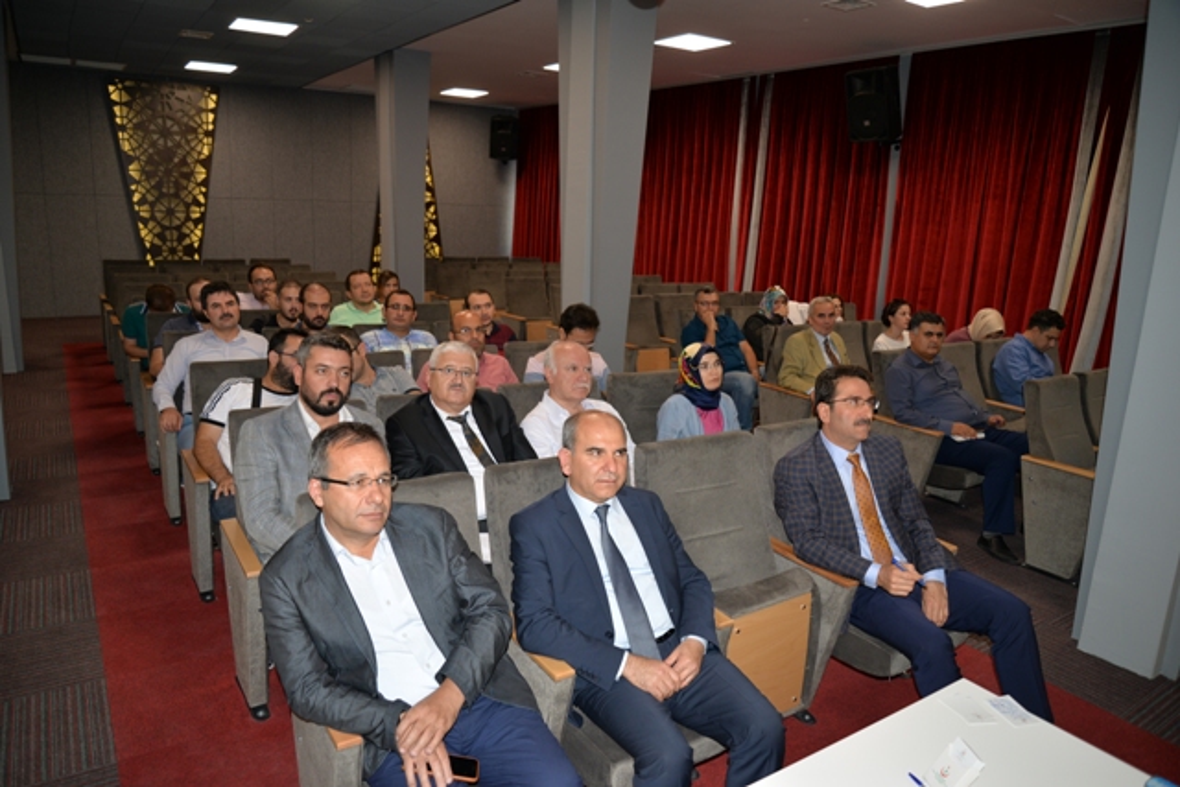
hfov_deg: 73.7
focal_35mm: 24
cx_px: 590
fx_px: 787
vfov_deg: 53.2
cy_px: 394
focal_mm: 24
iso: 400
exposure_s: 1/60
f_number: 3.5
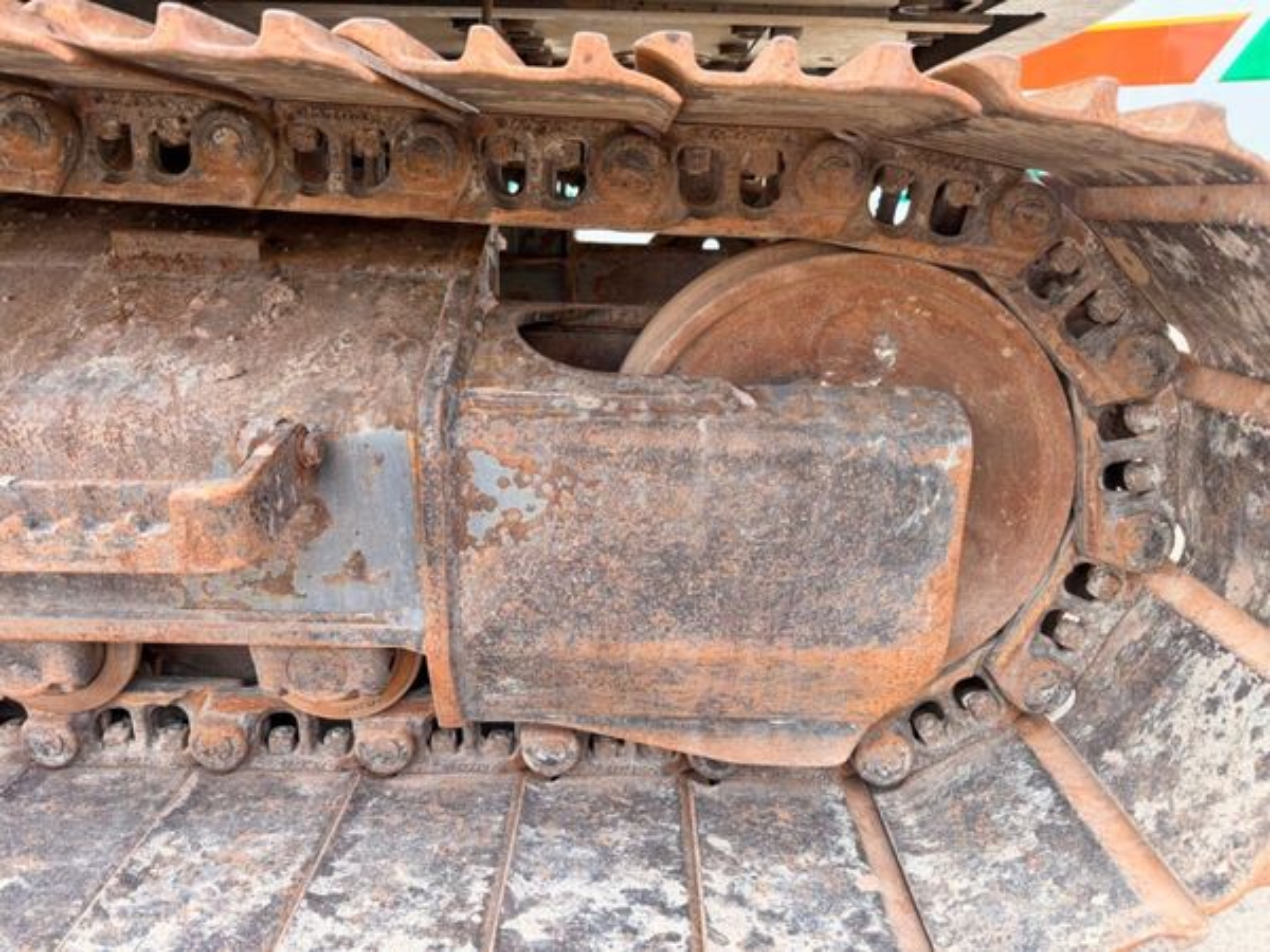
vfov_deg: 56.8
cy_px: 476
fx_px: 881
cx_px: 635
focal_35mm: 24
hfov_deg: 71.6
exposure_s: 1/342
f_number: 1.78
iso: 100
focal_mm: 6.76
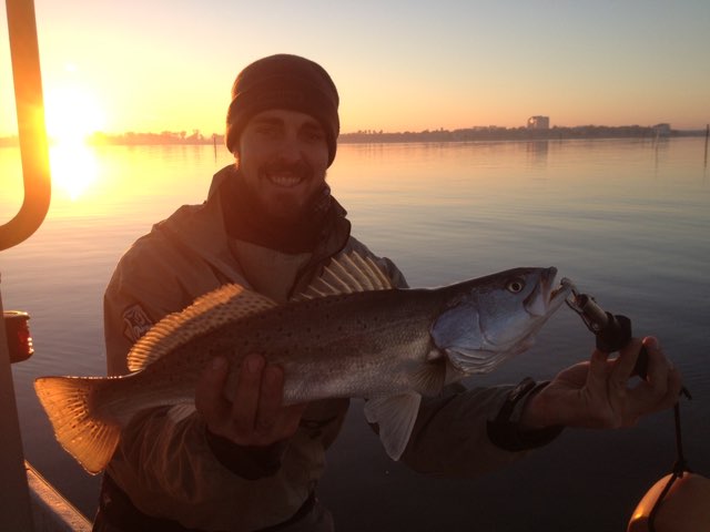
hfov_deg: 52.6
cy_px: 266
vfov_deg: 40.7
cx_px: 355
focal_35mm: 35
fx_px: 718
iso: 50
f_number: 2.4
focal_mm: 4.28
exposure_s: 1/464
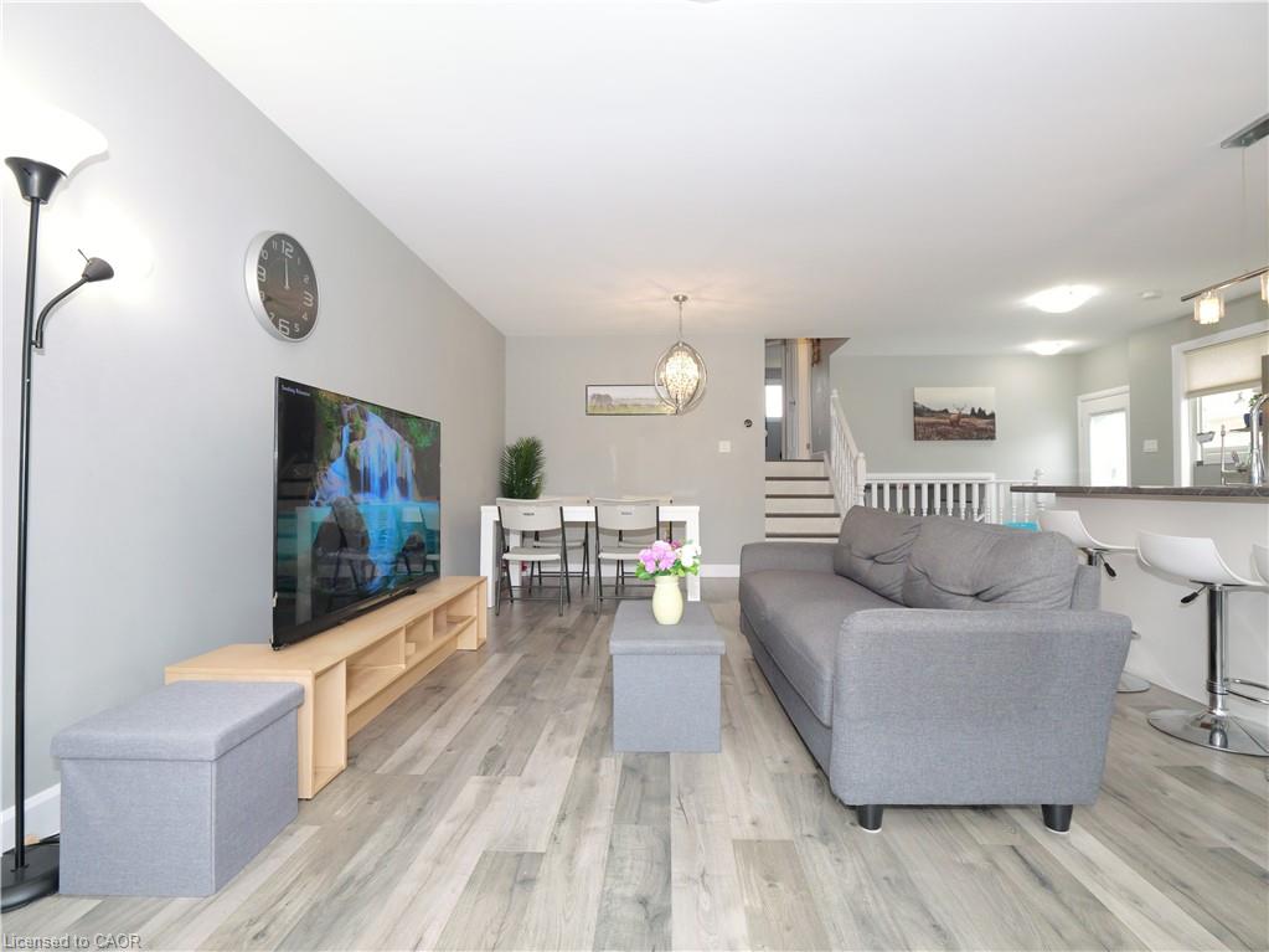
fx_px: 586
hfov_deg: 94.5
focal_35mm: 16
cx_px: 634
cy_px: 476
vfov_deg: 78.1
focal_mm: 8
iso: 2000
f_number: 4
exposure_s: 1/200
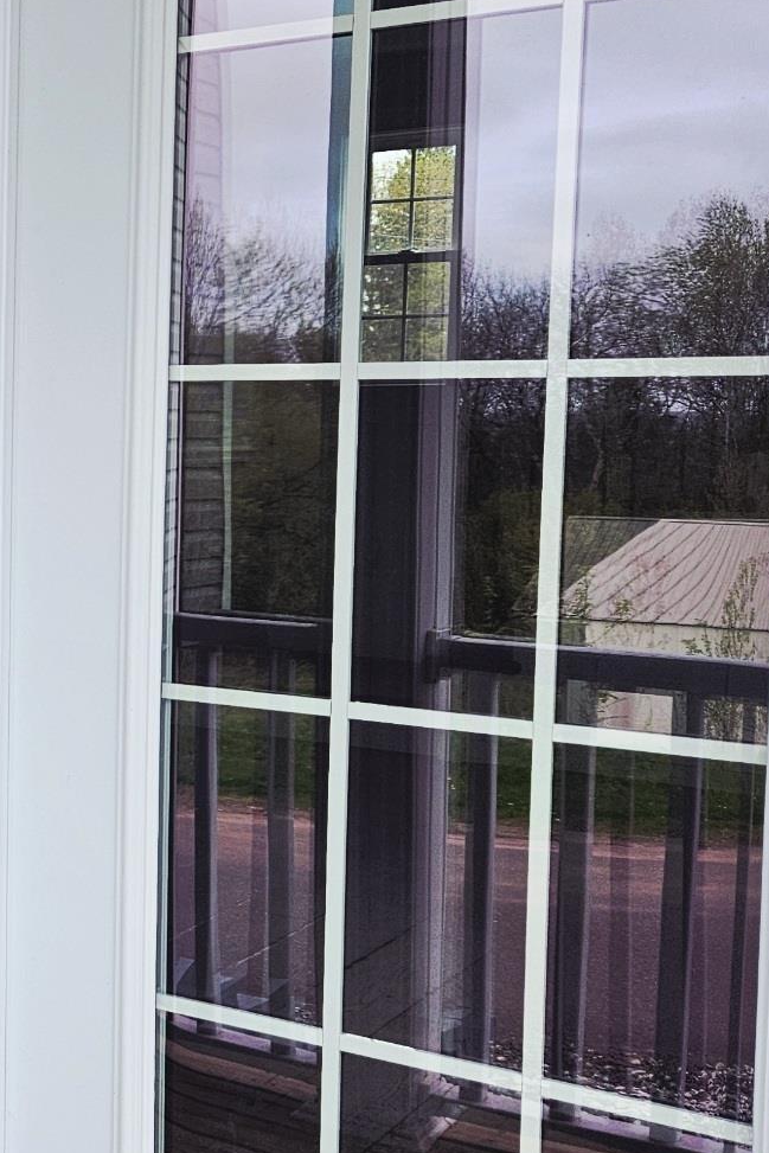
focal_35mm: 59
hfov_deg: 20.4
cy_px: 547
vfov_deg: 33.9
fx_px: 1890
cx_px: -313
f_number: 1.8
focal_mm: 5.4
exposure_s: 1/769
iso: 100
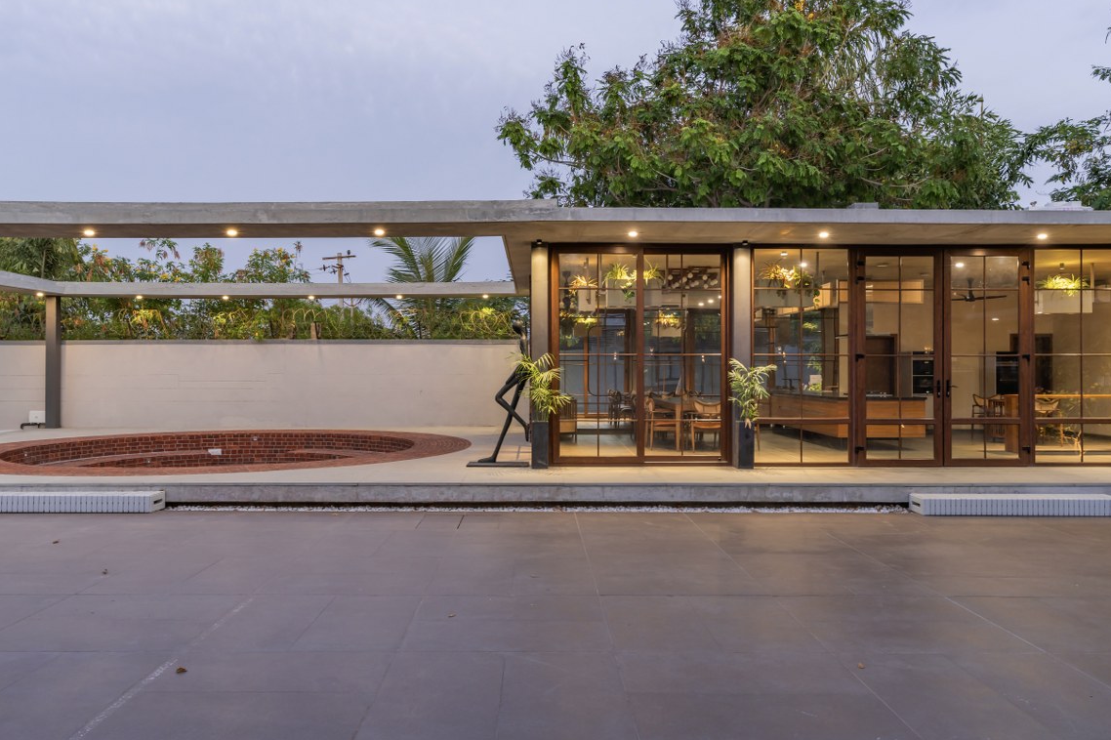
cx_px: 546
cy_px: 362
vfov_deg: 47.9
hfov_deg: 67.4
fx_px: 833
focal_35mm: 27
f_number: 8
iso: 200
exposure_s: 1/2
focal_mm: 24
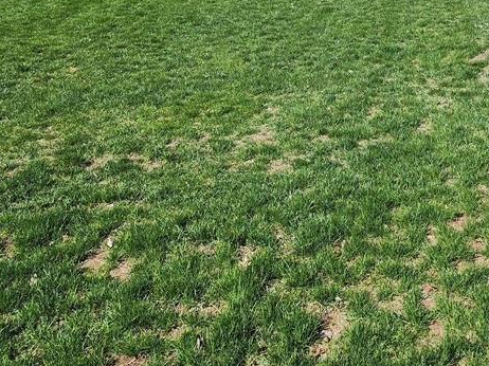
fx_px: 720
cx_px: 385
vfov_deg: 27.0
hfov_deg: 36.3
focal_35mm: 51
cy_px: 4
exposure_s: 1/799
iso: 12
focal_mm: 6.4
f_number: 1.8
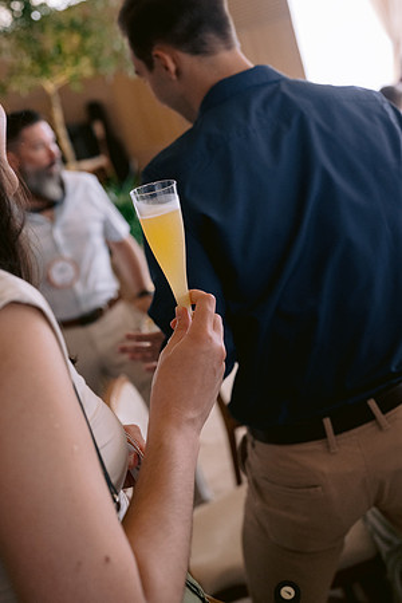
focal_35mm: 50
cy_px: 302
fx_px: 837
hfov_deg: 27.0
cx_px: 201
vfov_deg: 39.6
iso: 2000
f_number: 4
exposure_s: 1/250
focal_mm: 50
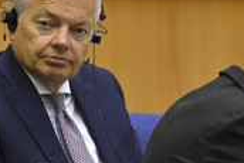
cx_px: 155
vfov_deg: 0.9
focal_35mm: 1570
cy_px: 129
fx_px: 10650
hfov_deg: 1.3
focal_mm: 600
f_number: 6.3
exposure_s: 1/500
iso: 4000
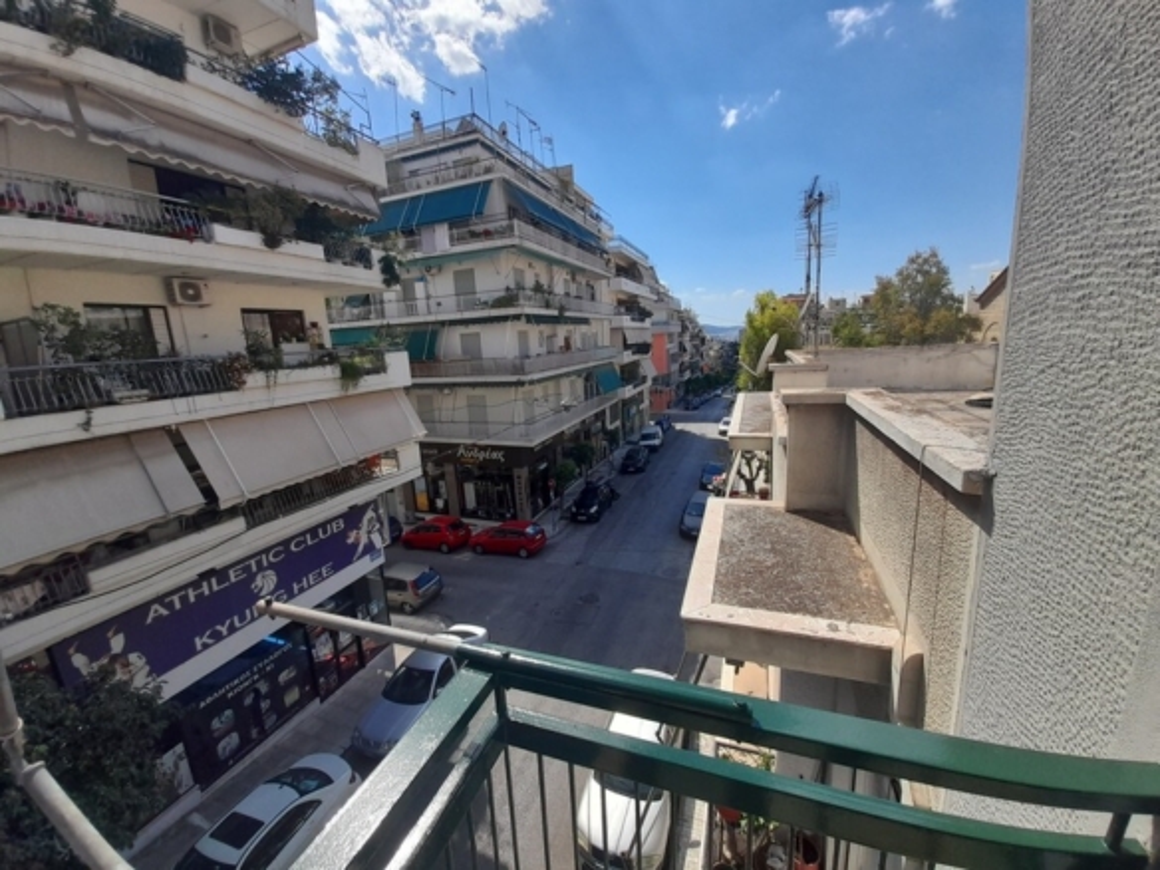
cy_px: 435
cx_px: 580
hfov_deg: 106.2
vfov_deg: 89.9
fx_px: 436
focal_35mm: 13
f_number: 2.2
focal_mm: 1.42
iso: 40
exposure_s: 1/1565
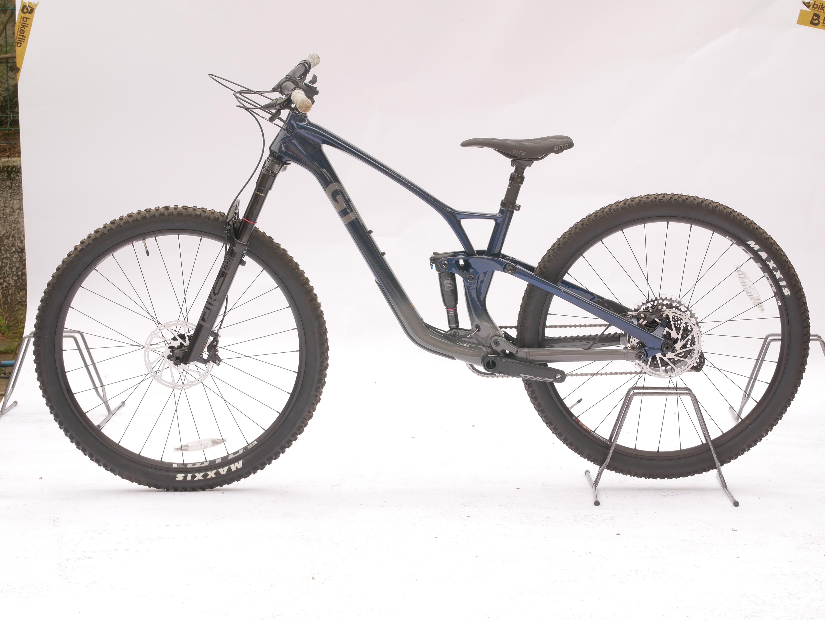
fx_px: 2050
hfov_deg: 22.7
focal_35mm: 86
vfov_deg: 17.2
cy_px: 310
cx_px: 412
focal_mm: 43
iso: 200
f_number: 8
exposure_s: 1/125
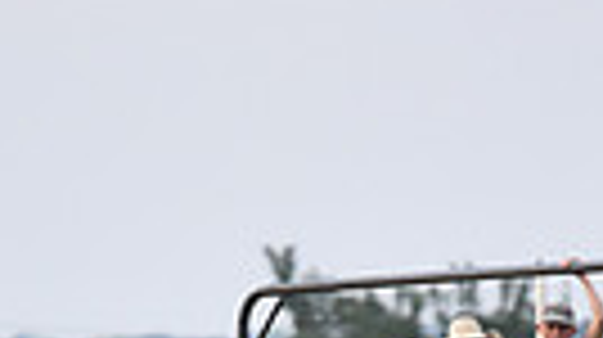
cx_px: 315
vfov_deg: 1.3
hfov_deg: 2.4
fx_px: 14517
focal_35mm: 909
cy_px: 845
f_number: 2.8
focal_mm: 200
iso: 2500
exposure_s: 1/1600
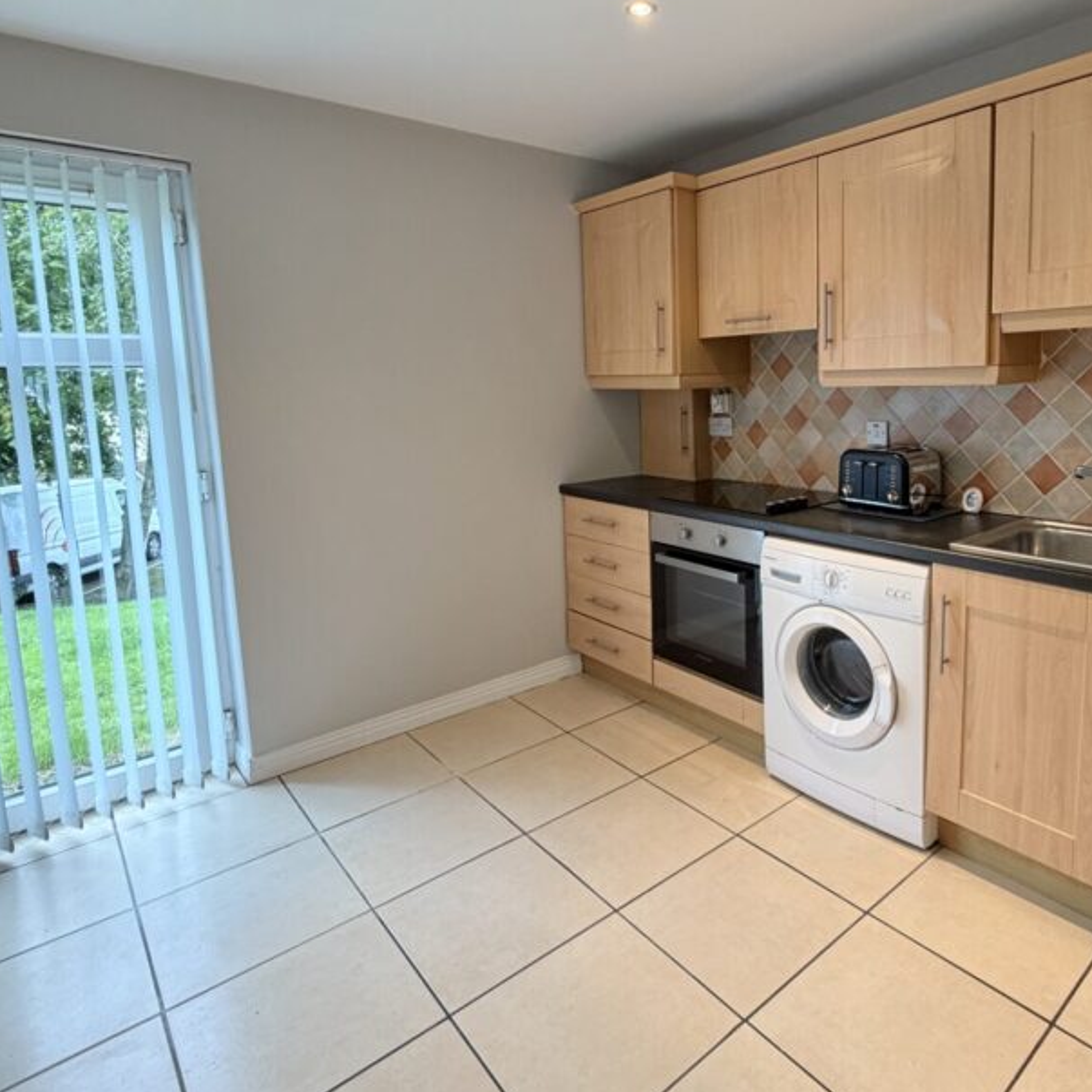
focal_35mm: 21
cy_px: 464
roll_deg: +1.4
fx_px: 749
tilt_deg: -7.4
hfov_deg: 70.8
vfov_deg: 71.7
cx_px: 694
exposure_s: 1/50
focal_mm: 2.22
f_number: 2.2
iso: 200
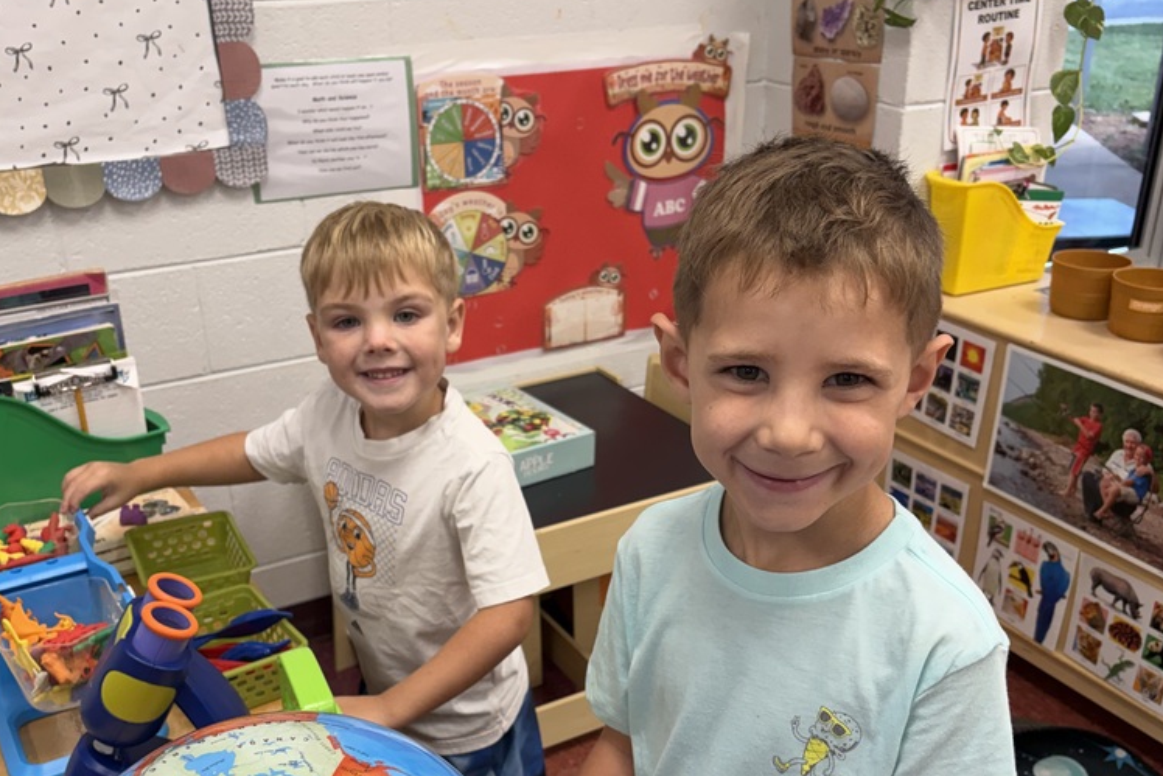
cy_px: 502
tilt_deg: -28.3
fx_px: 1195
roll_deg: +1.8
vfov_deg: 35.7
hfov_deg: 51.9
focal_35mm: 37
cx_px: 571
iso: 125
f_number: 1.6
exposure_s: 1/120
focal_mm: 5.96
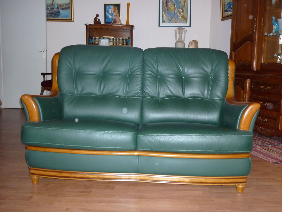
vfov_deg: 42.9
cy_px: 106
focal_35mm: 33
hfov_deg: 55.4
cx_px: 141
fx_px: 269
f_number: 2.8
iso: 400
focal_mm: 5.5
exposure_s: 1/8
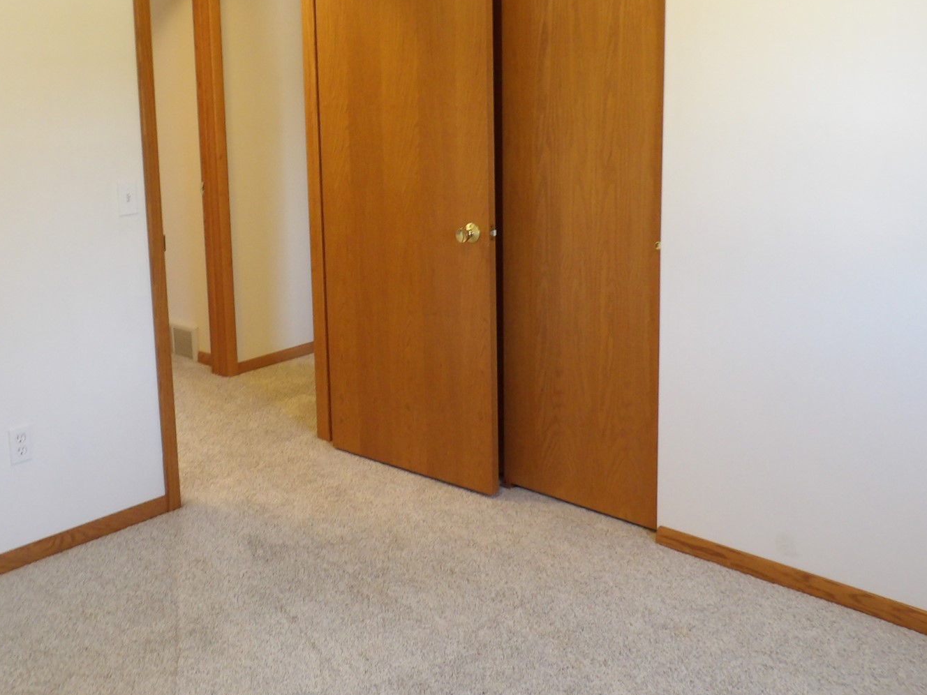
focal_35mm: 37
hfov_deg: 49.6
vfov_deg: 38.2
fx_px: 991
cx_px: 339
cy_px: 225
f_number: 3.2
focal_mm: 4.3
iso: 200
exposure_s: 1/23
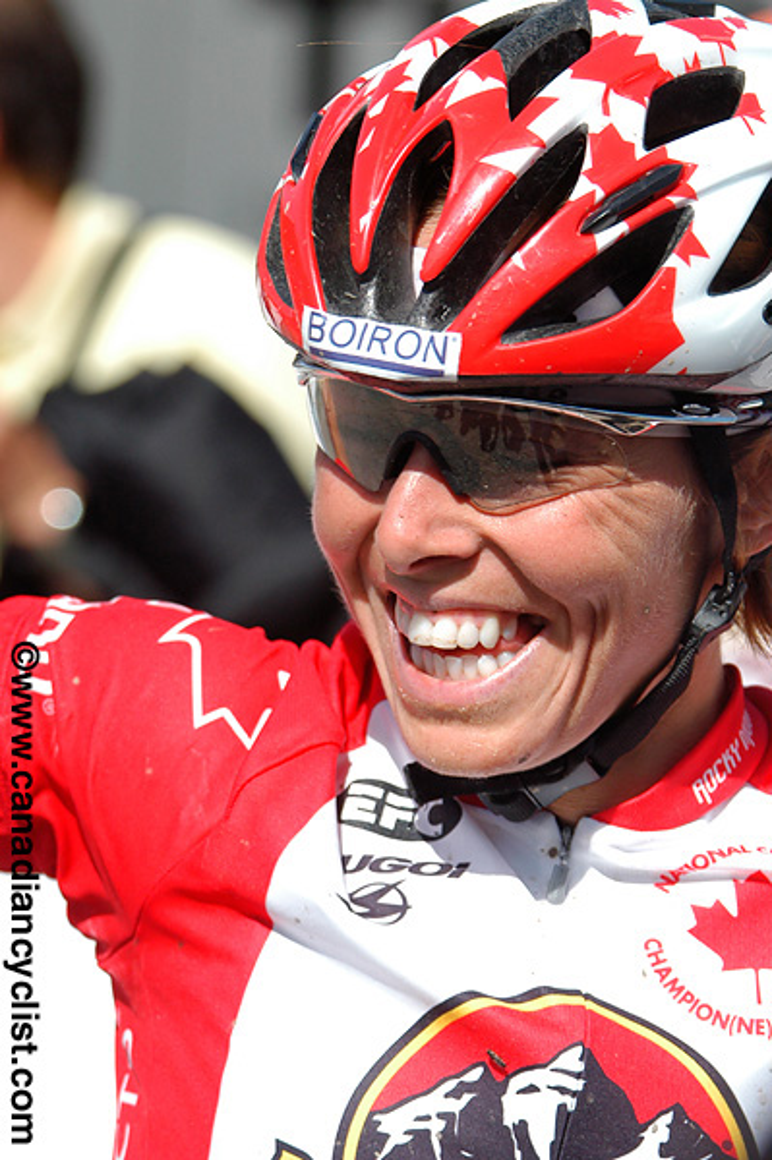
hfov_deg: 4.8
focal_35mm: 285
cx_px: 386
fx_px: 9183
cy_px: 580
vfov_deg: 7.2
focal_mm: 190
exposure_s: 1/1250
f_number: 6.3
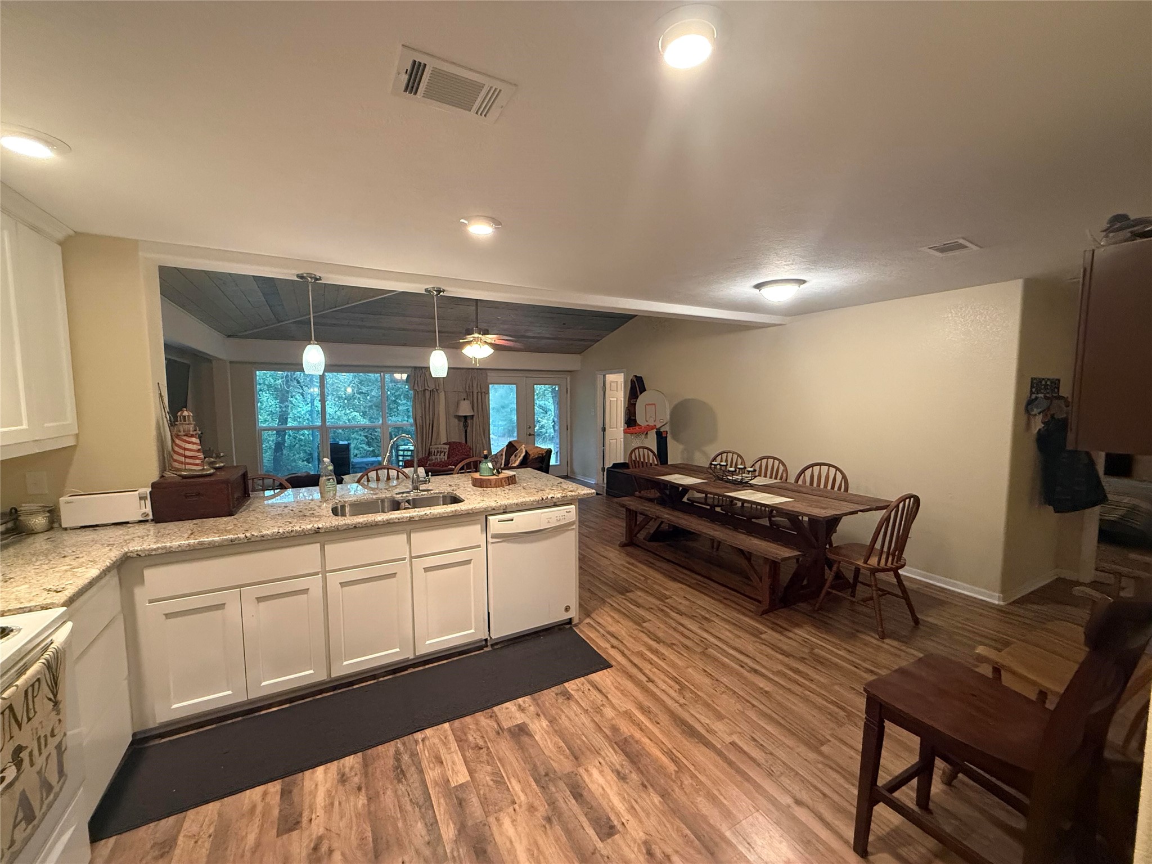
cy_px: 432
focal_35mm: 14
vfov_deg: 85.7
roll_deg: -0.2
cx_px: 576
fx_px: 466
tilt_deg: -4.6
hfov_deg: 102.1
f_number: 2.2
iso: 640
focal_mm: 2.22
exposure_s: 1/60
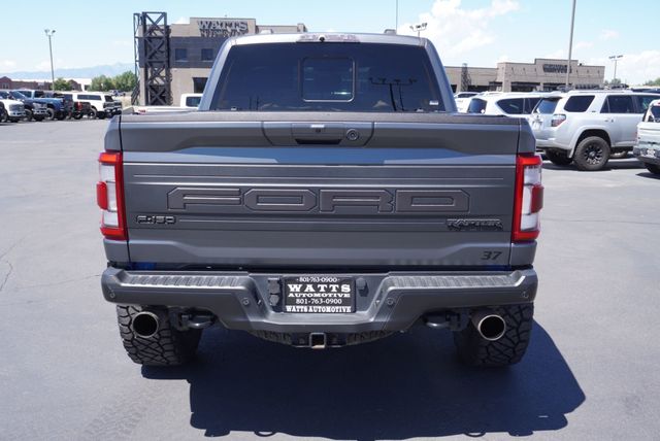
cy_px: 220
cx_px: 330
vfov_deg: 40.0
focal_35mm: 33
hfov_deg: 57.2
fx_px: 606
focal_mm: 22
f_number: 6.3
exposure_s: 1/160
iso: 100
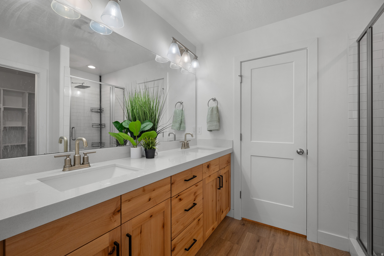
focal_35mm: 16
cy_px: 128
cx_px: 192
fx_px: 165
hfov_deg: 98.5
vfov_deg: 75.5
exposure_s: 1/6
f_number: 8
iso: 500
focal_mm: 15.5
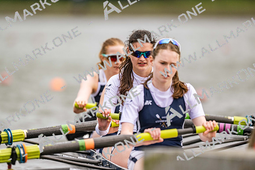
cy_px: 85
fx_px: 4251
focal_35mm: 600
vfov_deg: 2.3
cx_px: 128
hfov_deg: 3.4
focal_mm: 600
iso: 640
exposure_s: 1/2500
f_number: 4
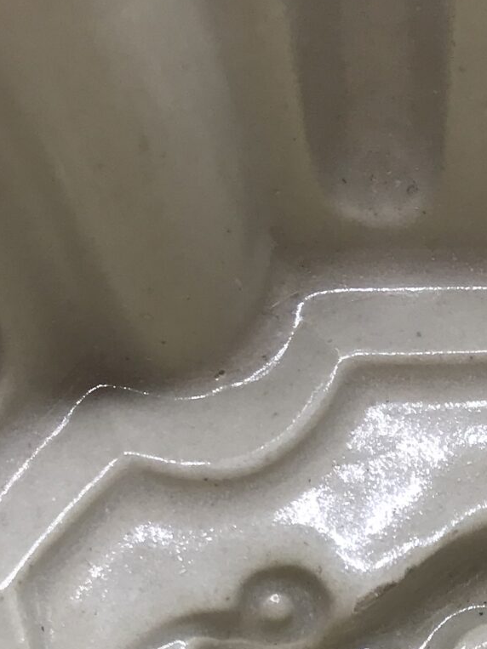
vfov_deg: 18.5
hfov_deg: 15.6
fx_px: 1764
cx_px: 420
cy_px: 968
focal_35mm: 94
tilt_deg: -52.7
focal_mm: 3.99
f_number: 1.8
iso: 20
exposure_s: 1/372
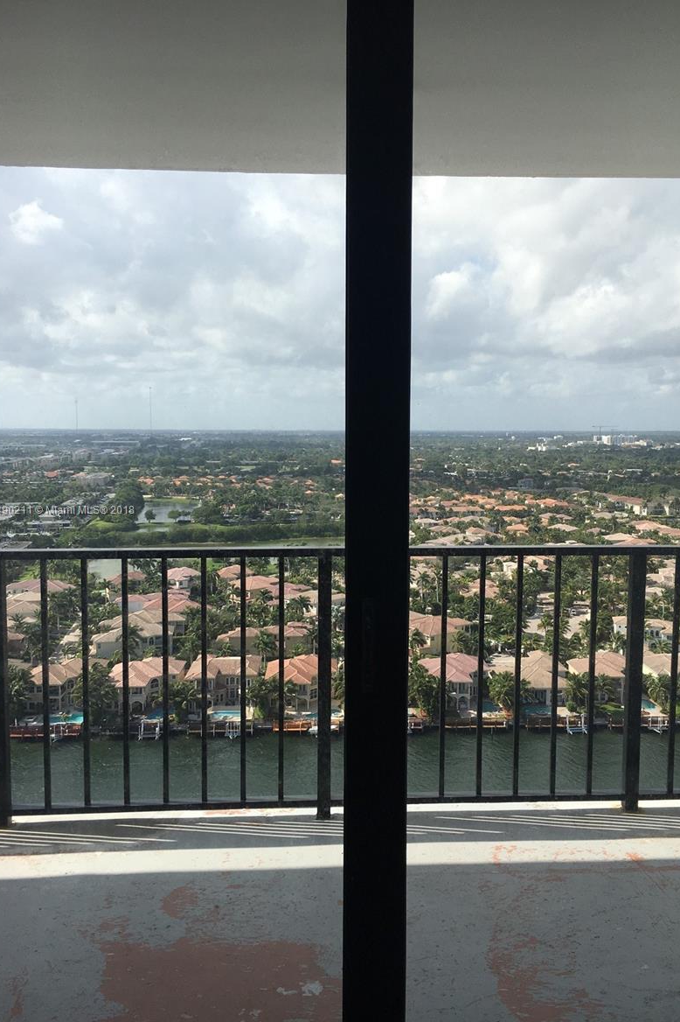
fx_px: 879
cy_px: 511
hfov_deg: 42.3
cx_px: 368
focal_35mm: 31
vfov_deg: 60.3
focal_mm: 4.15
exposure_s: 1/1876
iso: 25
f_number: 2.2
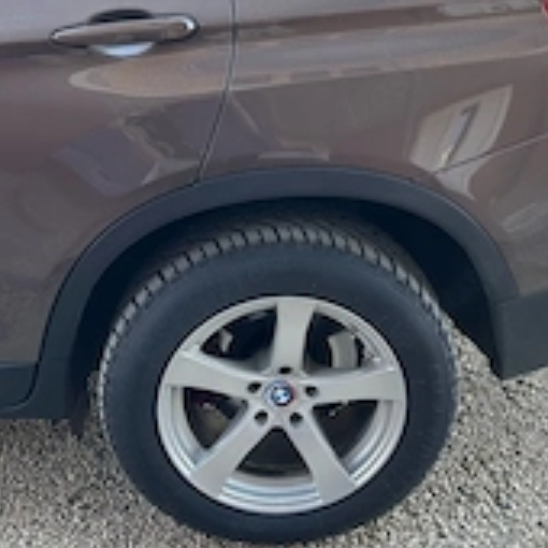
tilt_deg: -22.4
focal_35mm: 50
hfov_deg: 34.0
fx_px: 896
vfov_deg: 32.8
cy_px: 90
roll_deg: -1.2
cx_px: 290
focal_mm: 6.86
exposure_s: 1/127
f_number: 1.78
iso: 64
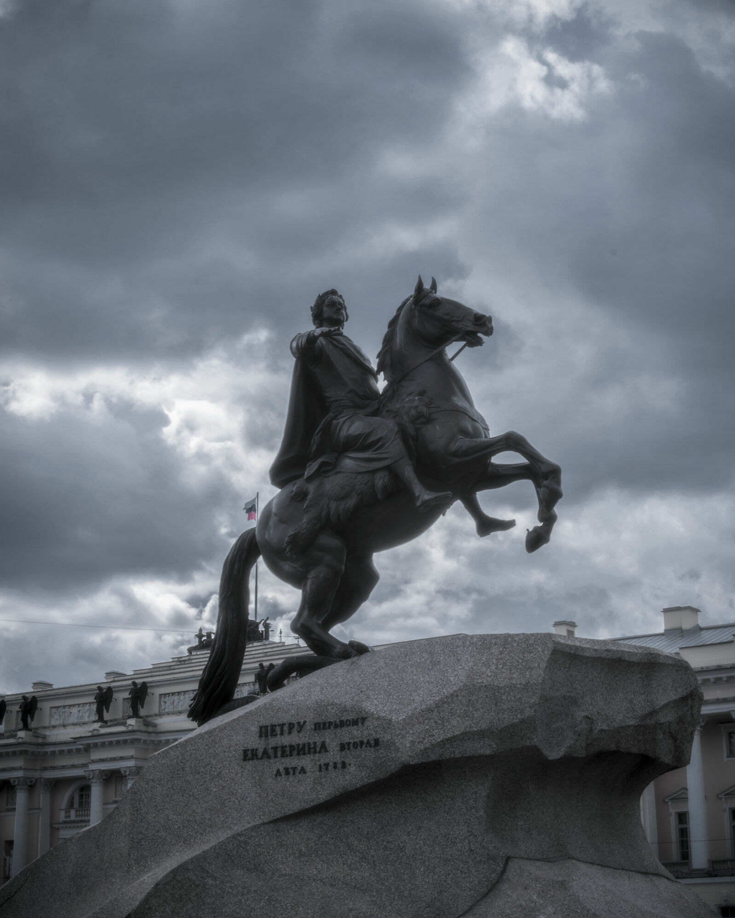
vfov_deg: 30.9
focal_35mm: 61
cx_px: 368
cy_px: 425
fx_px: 1658
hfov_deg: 25.0
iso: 100
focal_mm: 36
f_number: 20
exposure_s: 1/30
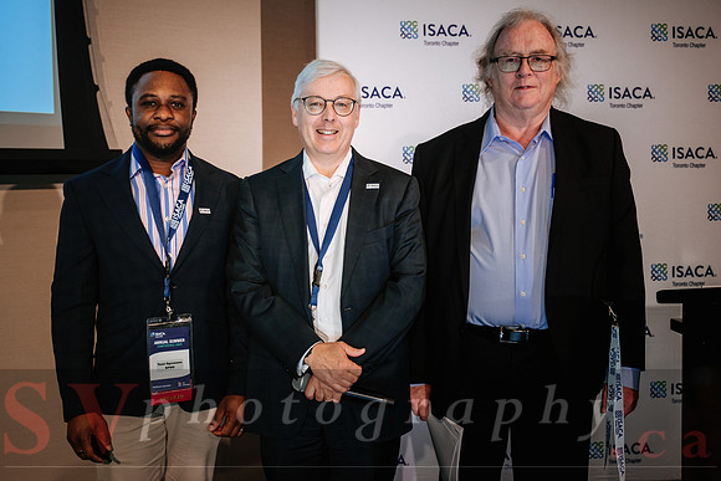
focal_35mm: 43
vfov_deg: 31.4
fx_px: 854
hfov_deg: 45.7
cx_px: 384
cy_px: 225
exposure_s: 1/60
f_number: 2.8
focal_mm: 26.6
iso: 800
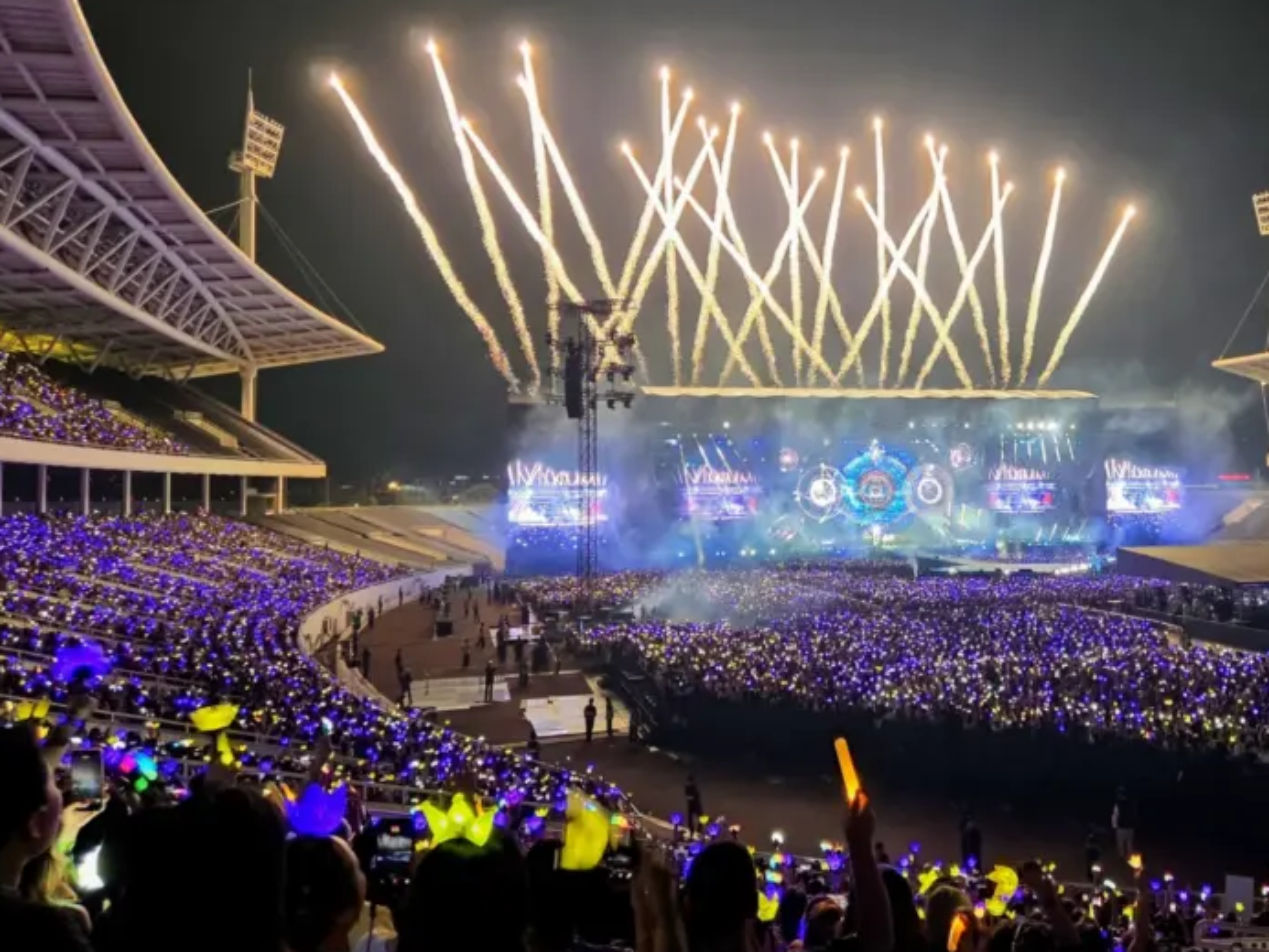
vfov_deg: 41.7
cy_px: 414
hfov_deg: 52.4
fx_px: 1247
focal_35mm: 34
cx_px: 892
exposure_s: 1/50
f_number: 1.8
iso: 320
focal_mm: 5.4
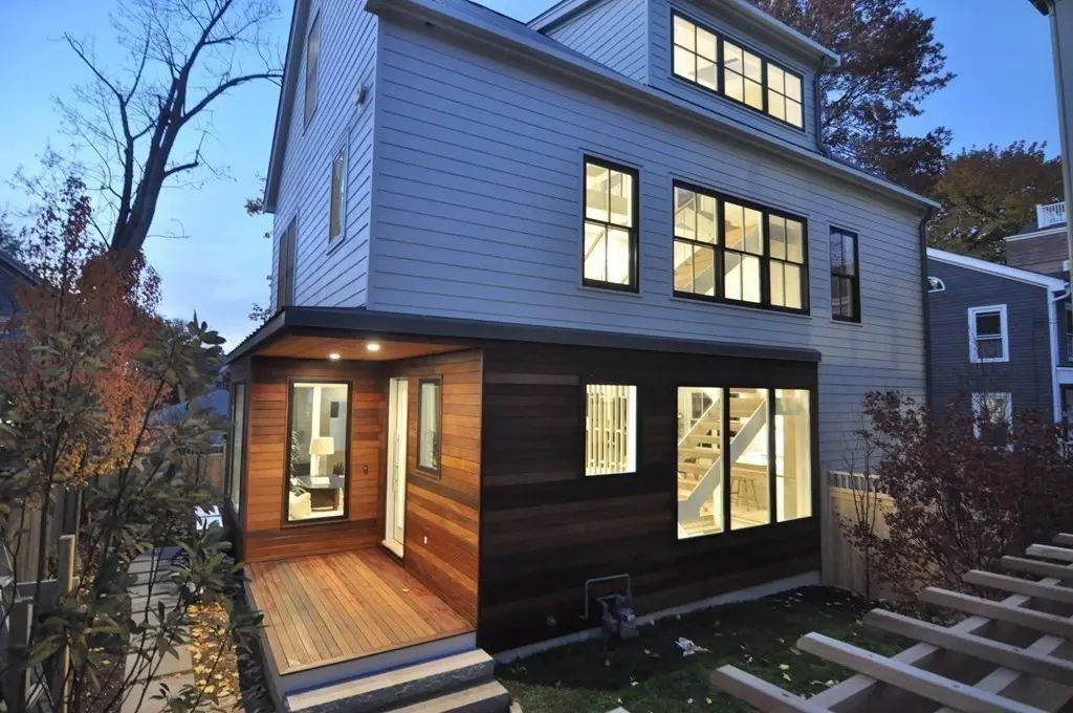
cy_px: 356
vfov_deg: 67.2
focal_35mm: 18
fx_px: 536
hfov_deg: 90.1
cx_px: 536
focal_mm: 12
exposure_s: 1/8
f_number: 4
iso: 1000
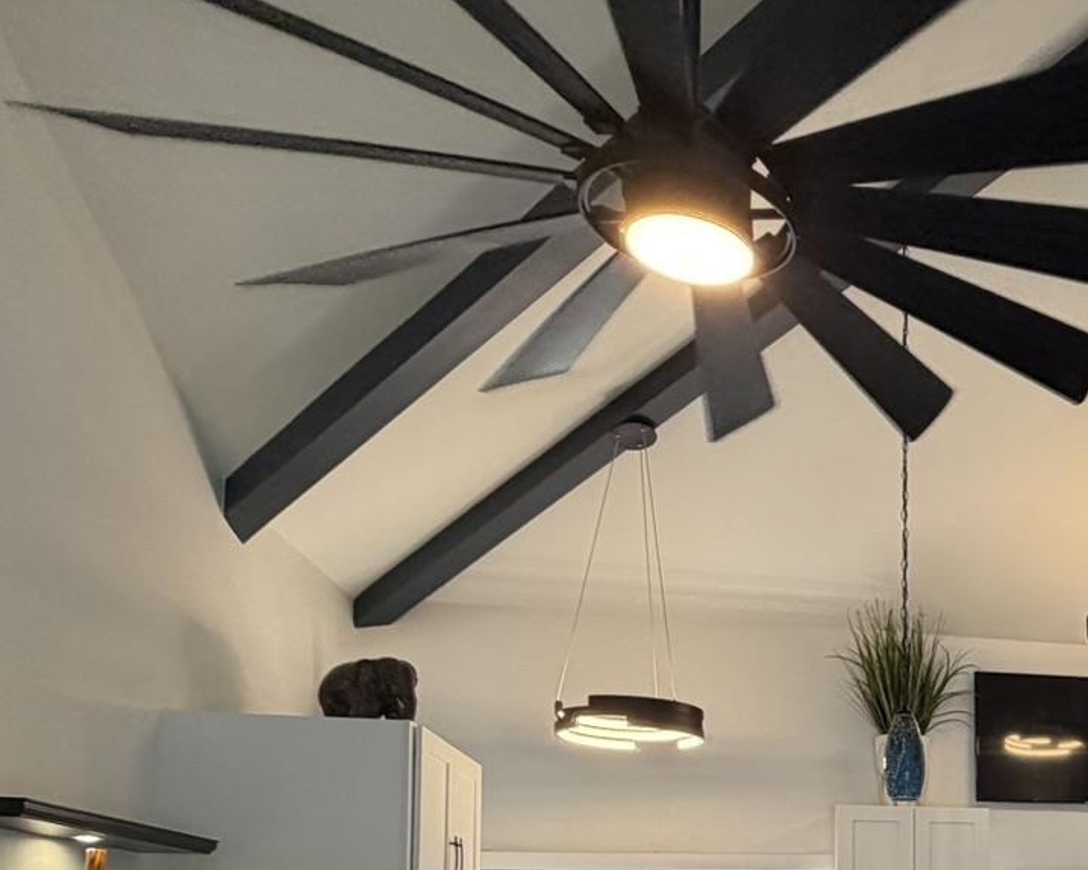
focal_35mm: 39
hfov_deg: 38.4
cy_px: 891
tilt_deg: +3.3
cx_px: 1211
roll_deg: +1.5
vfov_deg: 34.4
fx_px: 1255
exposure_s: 1/120
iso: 160
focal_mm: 2.22
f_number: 2.2
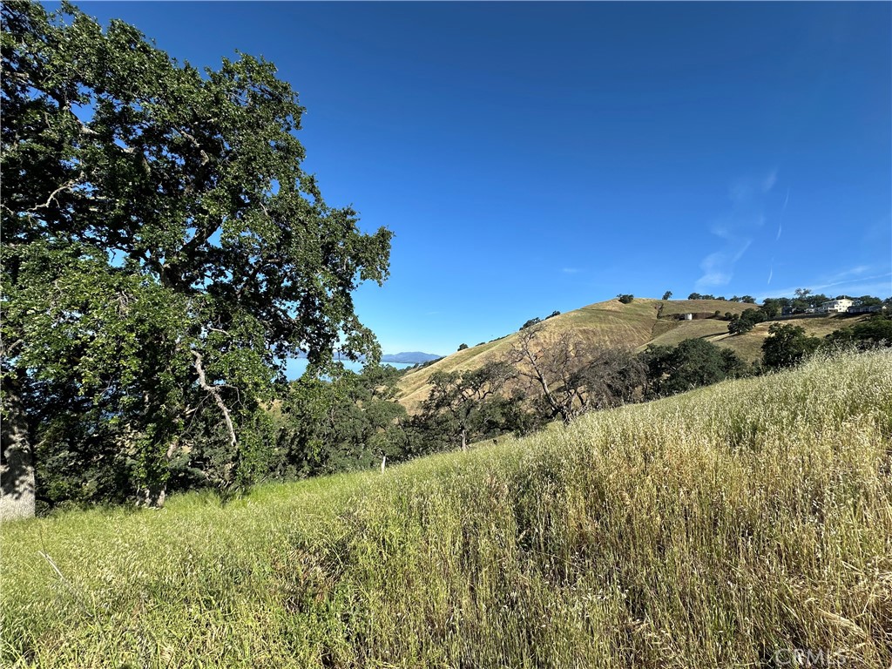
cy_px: 334
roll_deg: -2.3
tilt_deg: +3.2
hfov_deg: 102.1
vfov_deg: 85.7
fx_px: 361
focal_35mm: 14
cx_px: 446
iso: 50
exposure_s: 1/1770
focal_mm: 2.22
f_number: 2.2
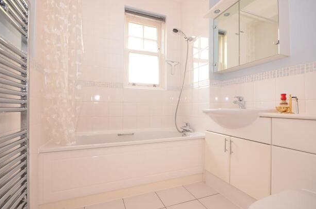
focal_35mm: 16
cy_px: 103
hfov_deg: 96.8
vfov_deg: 73.5
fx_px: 140
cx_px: 153
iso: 400
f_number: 8
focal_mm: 10
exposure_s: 1/3
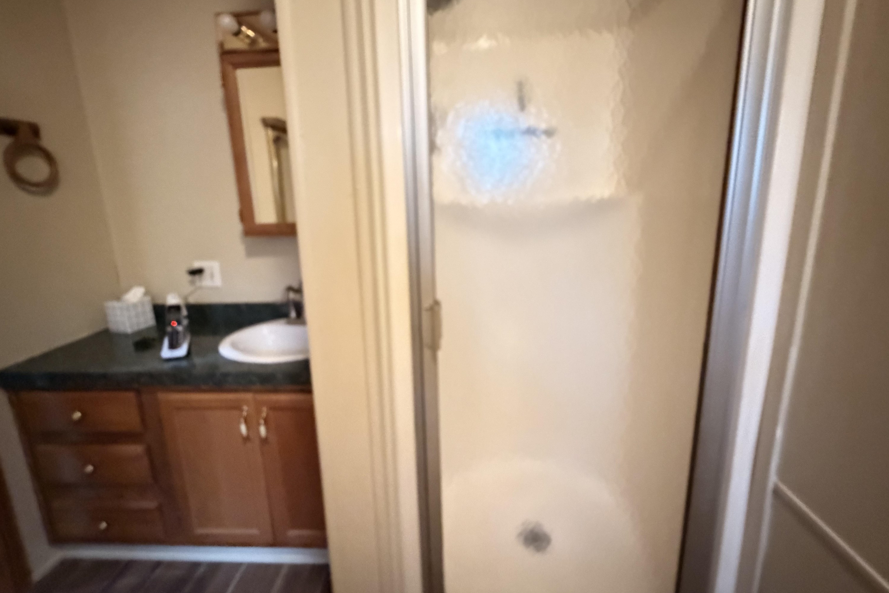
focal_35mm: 15
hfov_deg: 100.4
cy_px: 263
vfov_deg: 77.0
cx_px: 447
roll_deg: +1.8
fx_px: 370
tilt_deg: -11.0
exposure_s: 1/17
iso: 2500
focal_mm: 2.22
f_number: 2.2
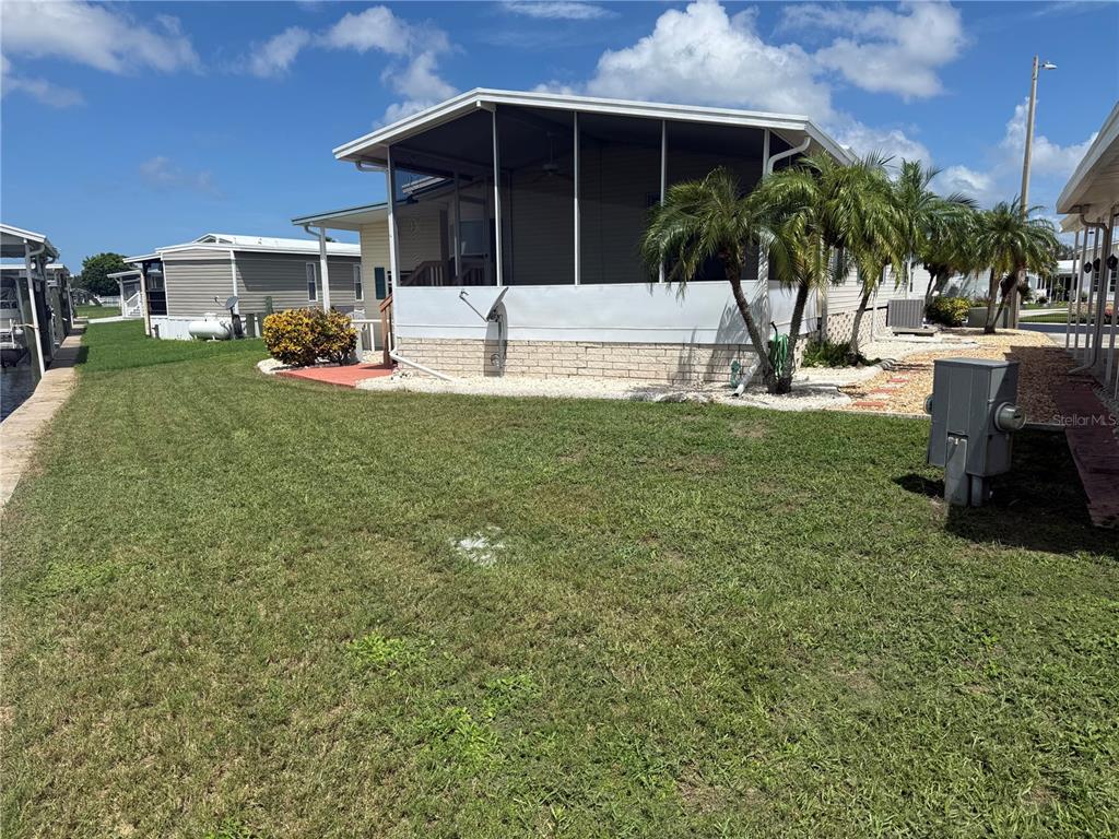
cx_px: 560
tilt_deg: -8.6
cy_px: 420
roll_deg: +1.6
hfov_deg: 71.6
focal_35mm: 24
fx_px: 776
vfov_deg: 56.8
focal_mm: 6.76
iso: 80
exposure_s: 1/7353
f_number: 1.78
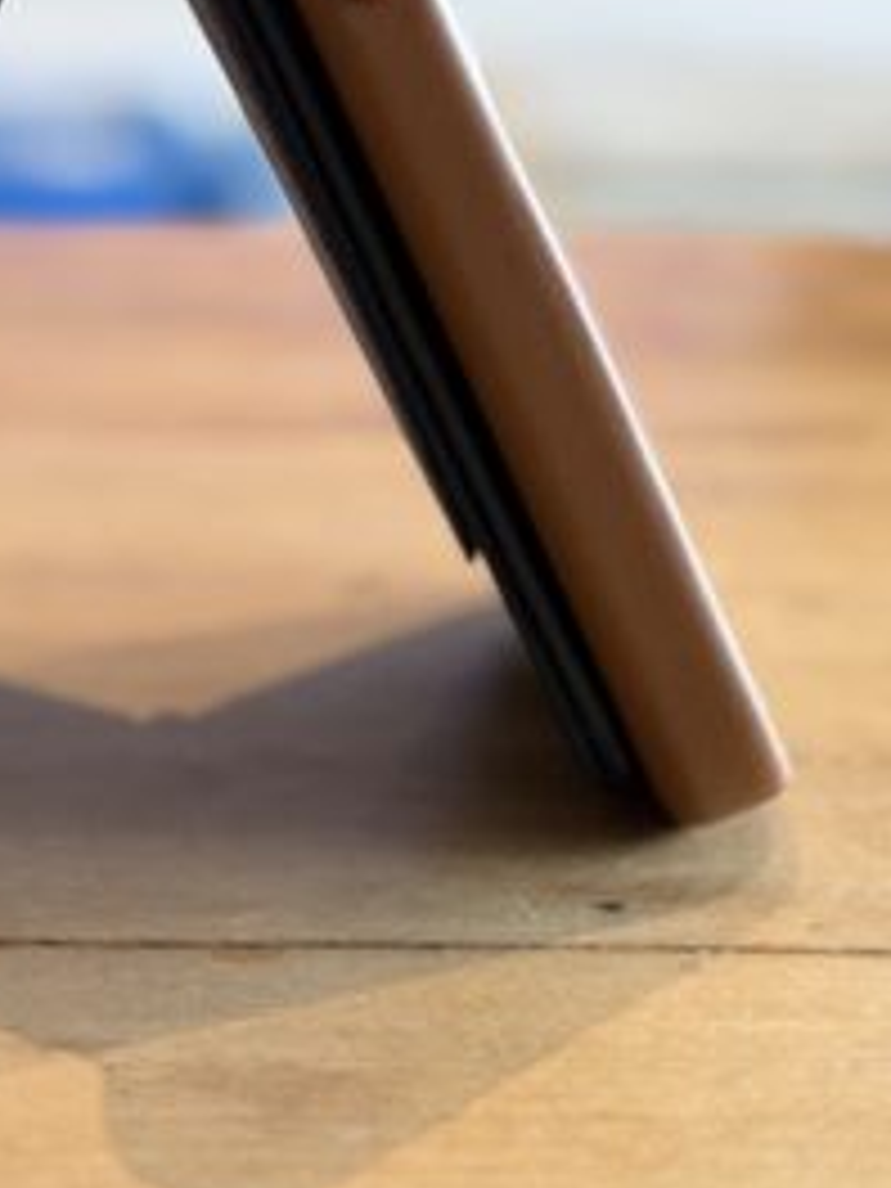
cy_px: 0
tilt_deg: -12.2
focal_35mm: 109
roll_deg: -0.4
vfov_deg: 17.6
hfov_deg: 13.5
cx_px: 180
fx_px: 3741
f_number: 1.78
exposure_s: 1/60
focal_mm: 6.76
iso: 200
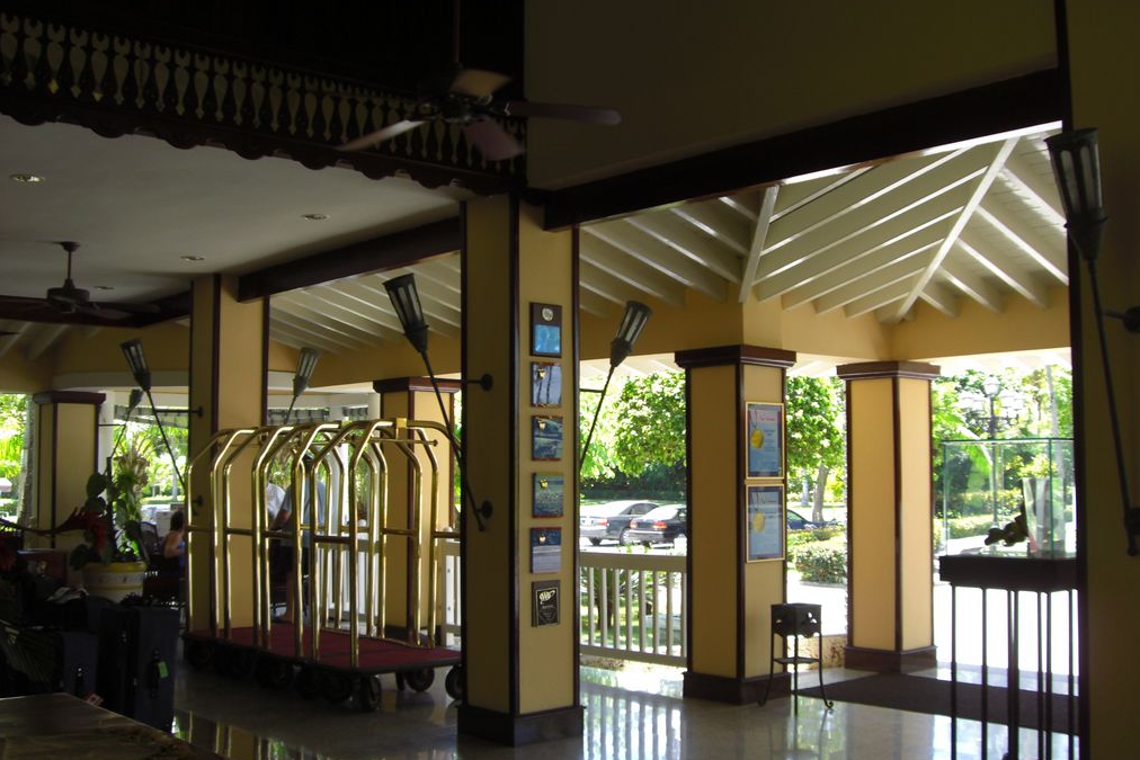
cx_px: 576
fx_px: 1267
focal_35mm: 40
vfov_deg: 33.4
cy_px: 367
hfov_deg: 48.5
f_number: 2.7
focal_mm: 6.2
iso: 64
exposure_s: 1/100
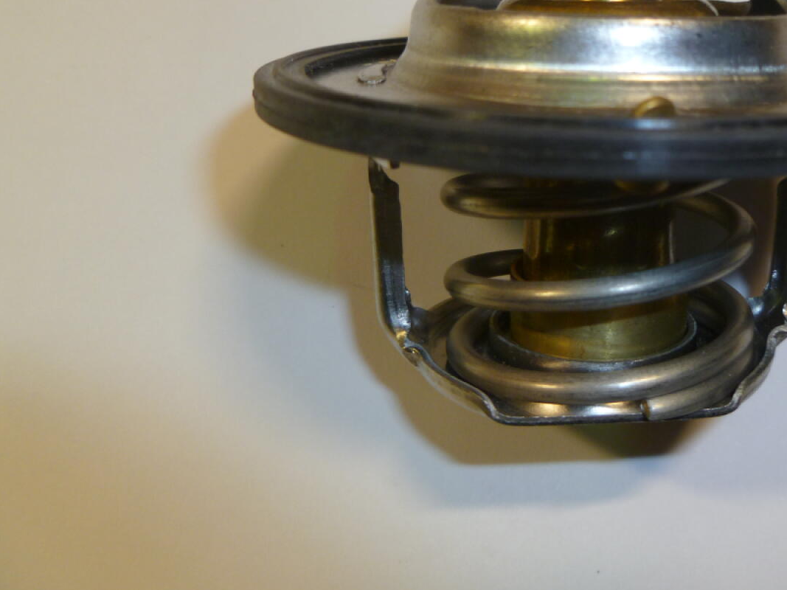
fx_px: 955
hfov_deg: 43.4
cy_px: 211
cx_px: 588
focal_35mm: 42
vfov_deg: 34.1
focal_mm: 5
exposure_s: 1/30
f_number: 3.3
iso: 100
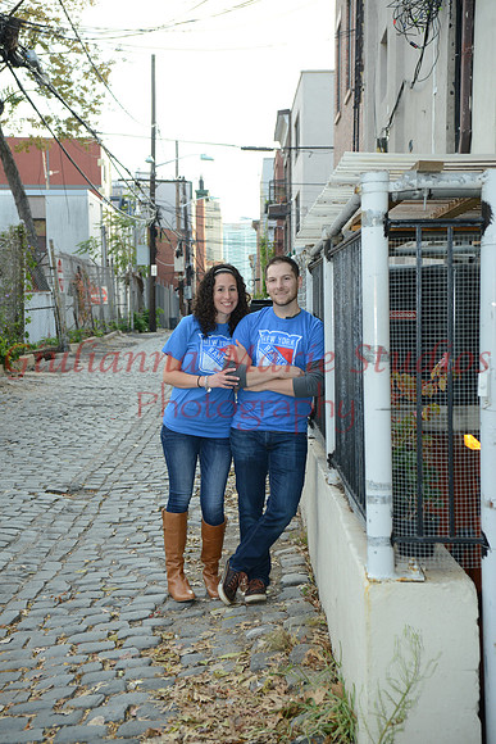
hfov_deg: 24.6
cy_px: 372
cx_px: 248
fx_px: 1136
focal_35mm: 55
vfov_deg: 36.2
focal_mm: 55
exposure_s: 1/200
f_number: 8
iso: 800
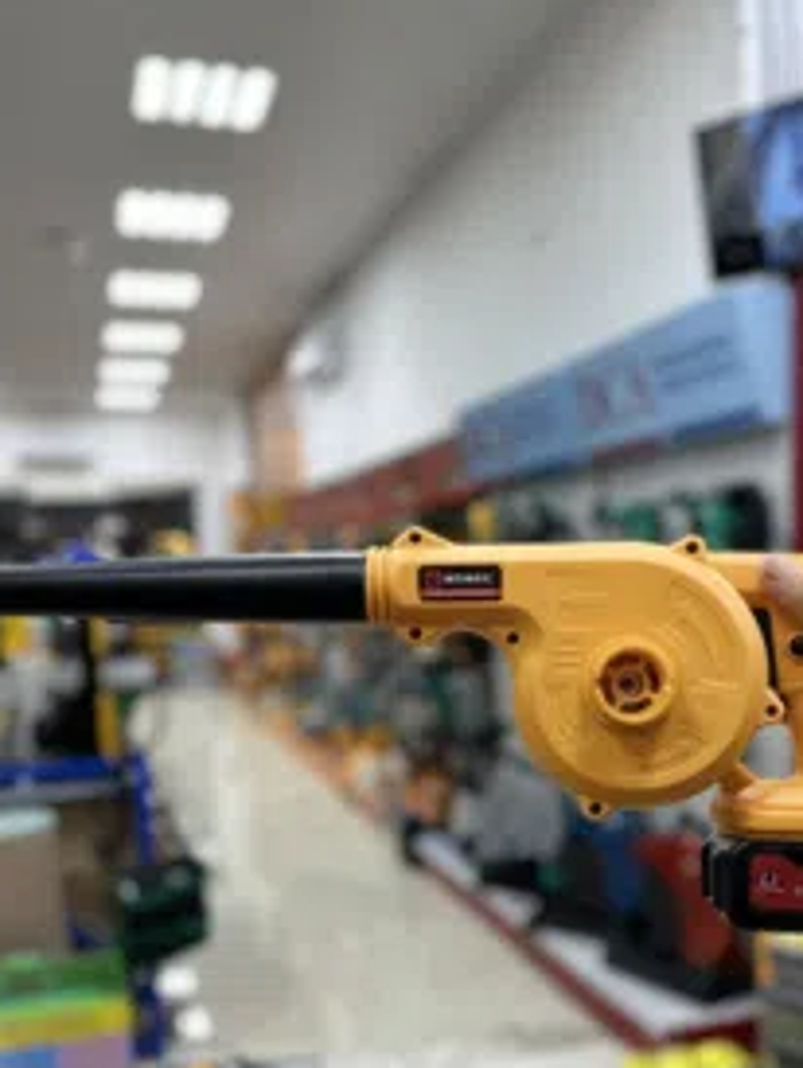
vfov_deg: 51.9
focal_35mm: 35
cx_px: 491
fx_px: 1081
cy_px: 678
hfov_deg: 40.5
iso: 80
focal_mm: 6.86
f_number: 1.78
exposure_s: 1/121
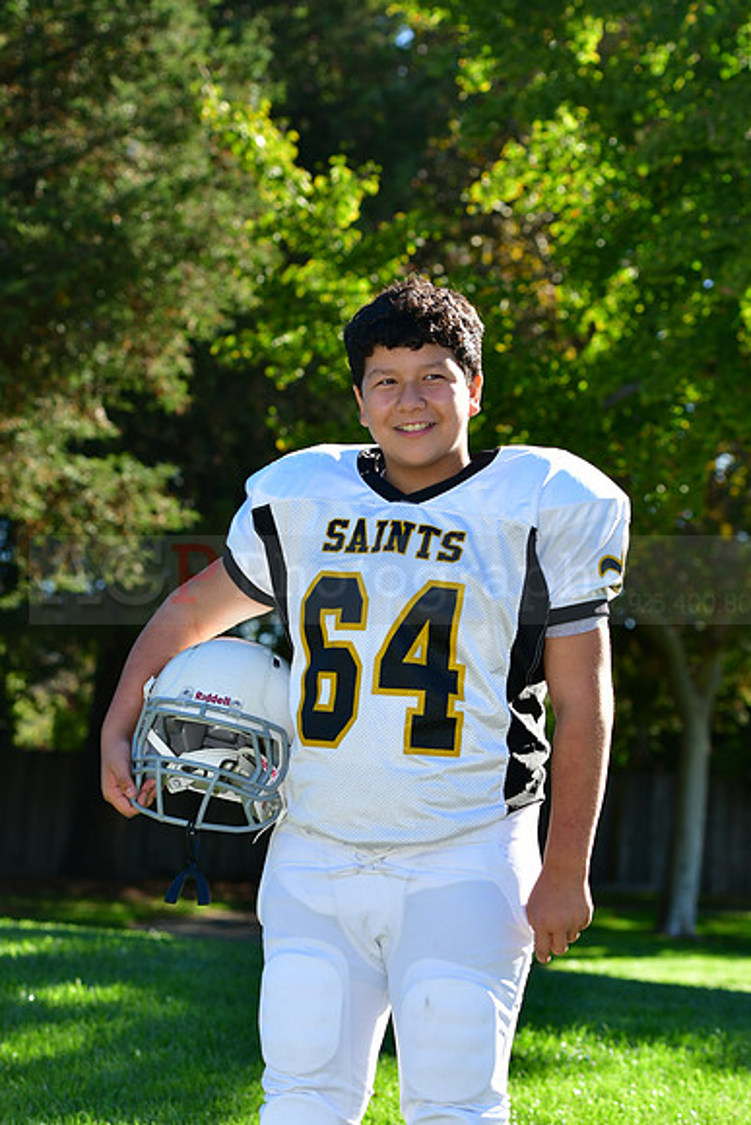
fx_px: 3659
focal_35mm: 117
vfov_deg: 17.5
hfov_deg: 11.7
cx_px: 376
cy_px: 562
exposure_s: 1/1000
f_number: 4.5
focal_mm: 78
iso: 400
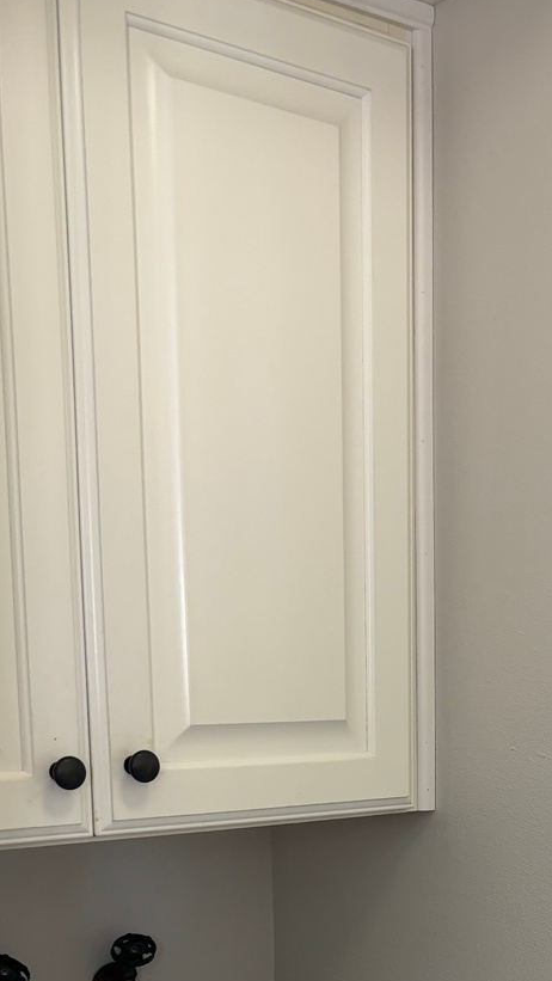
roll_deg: -1.1
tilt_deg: -10.9
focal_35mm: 53
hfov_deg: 22.5
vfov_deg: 36.7
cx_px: 400
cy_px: 884
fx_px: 1379
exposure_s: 1/60
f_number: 1.6
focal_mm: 5.96
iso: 80
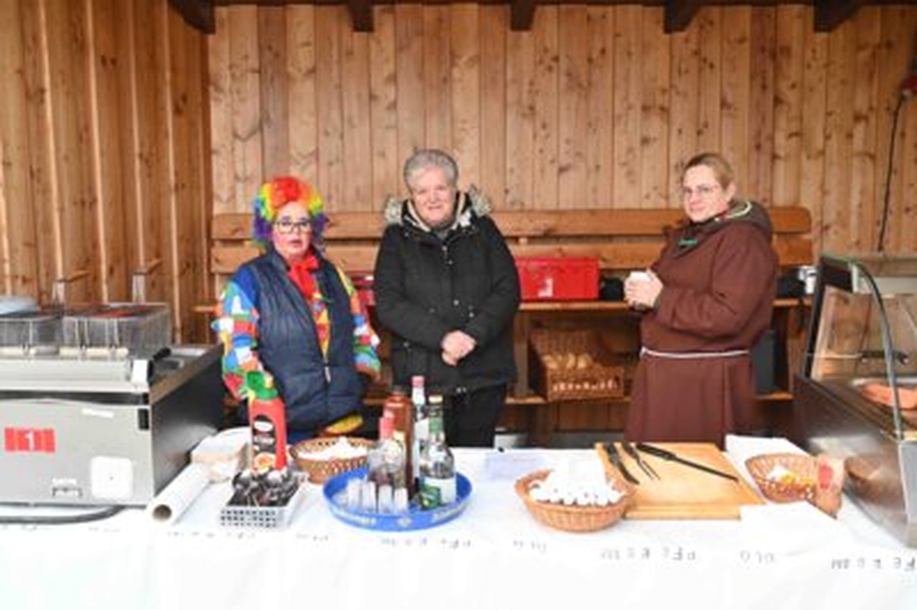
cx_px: 458
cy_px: 305
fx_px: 916
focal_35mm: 36
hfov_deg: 53.2
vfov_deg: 36.8
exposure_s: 1/200
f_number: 8
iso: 2500
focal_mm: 36
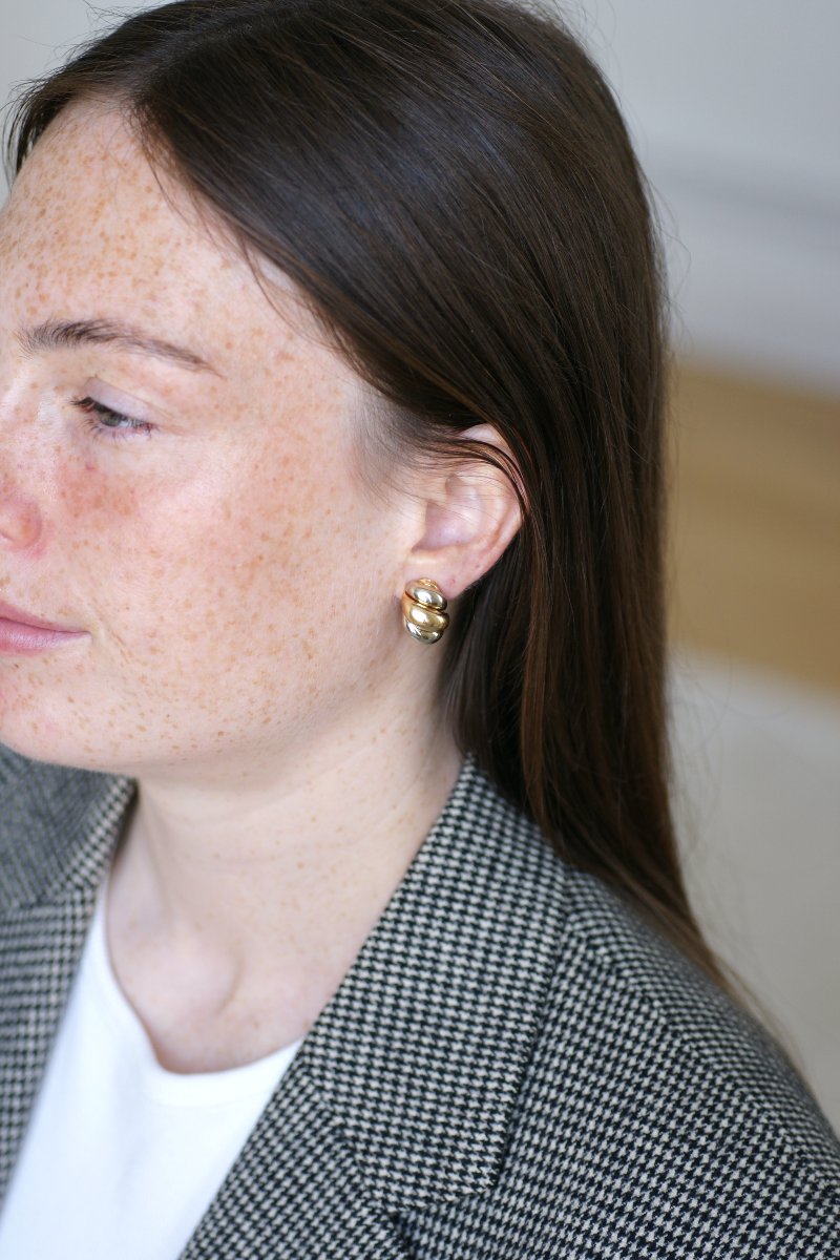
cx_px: 420
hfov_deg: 13.0
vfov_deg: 19.5
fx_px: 3675
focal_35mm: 105
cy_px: 630
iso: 250
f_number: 2.8
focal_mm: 70
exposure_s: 1/125
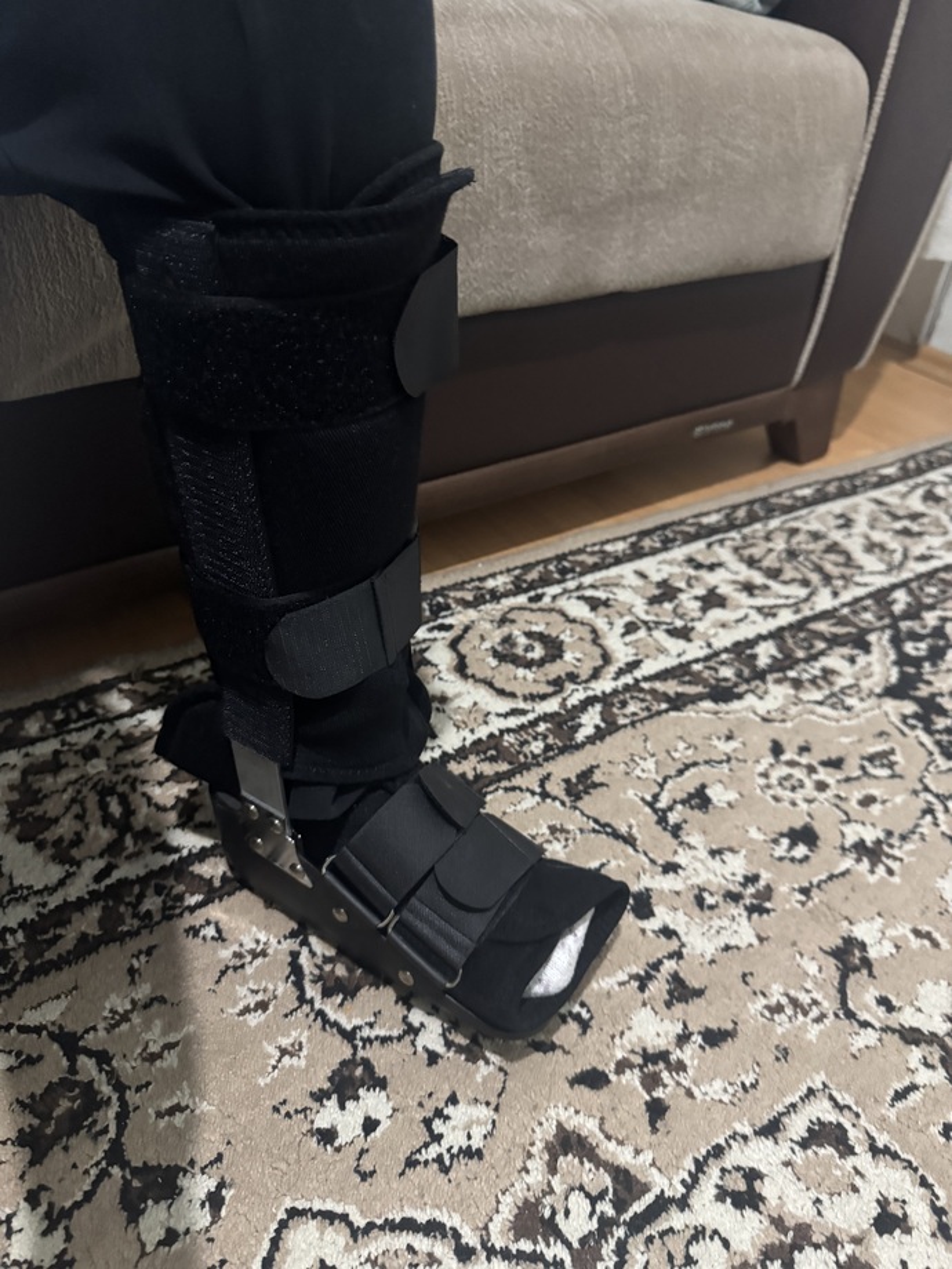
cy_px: 634
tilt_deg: -36.3
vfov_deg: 71.6
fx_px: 880
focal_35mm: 24
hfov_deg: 56.8
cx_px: 476
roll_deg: -5.0
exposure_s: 1/30
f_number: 1.78
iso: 1000
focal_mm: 6.76
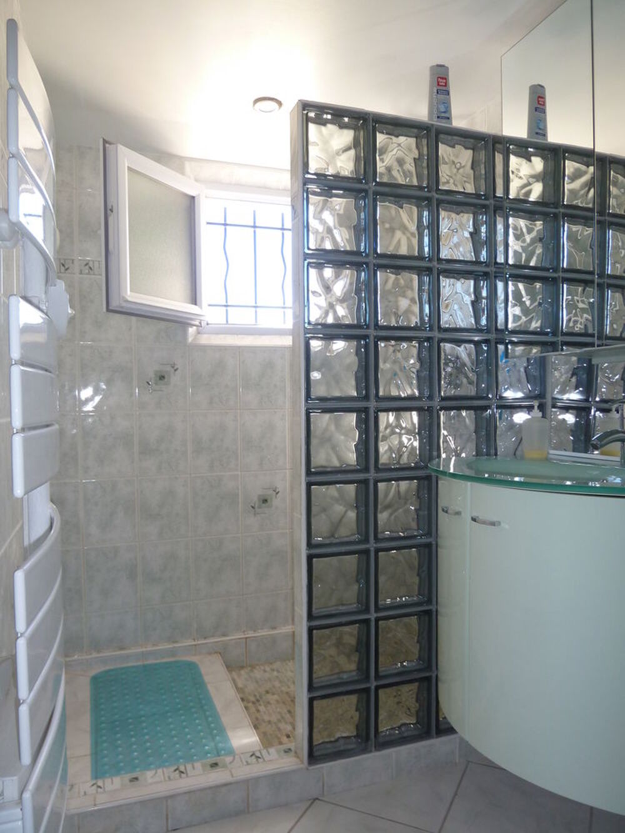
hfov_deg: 54.9
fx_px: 602
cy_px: 416
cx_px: 312
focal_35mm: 25
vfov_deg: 69.4
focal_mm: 4.1
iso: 100
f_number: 3.3
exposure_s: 1/30
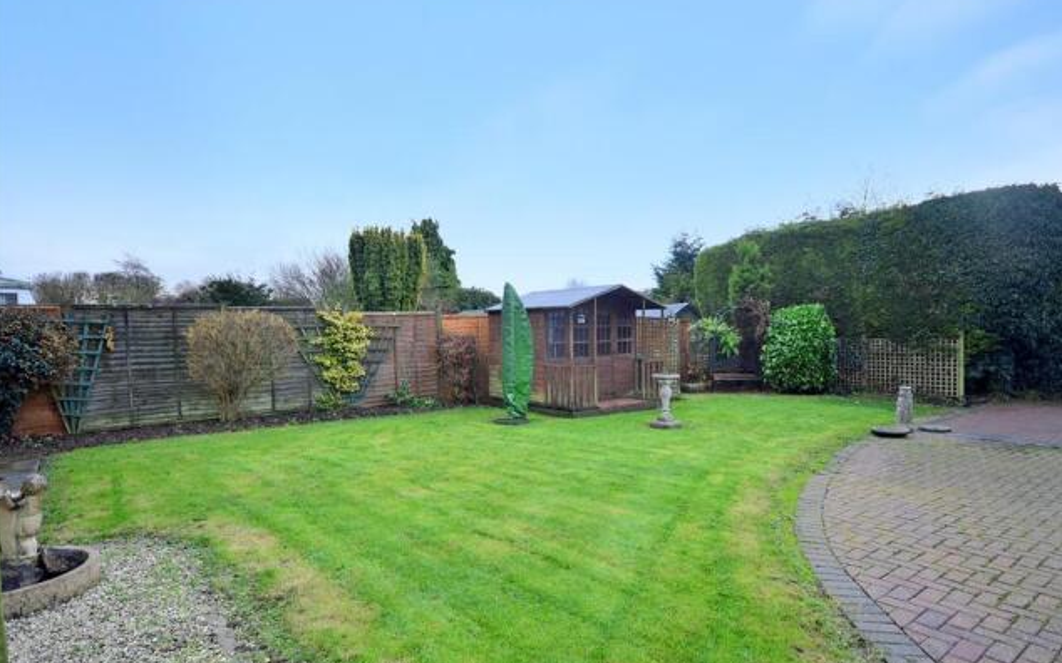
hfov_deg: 83.6
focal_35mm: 21
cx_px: 543
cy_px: 342
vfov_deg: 58.3
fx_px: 594
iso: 640
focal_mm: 13
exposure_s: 1/60
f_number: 5.6
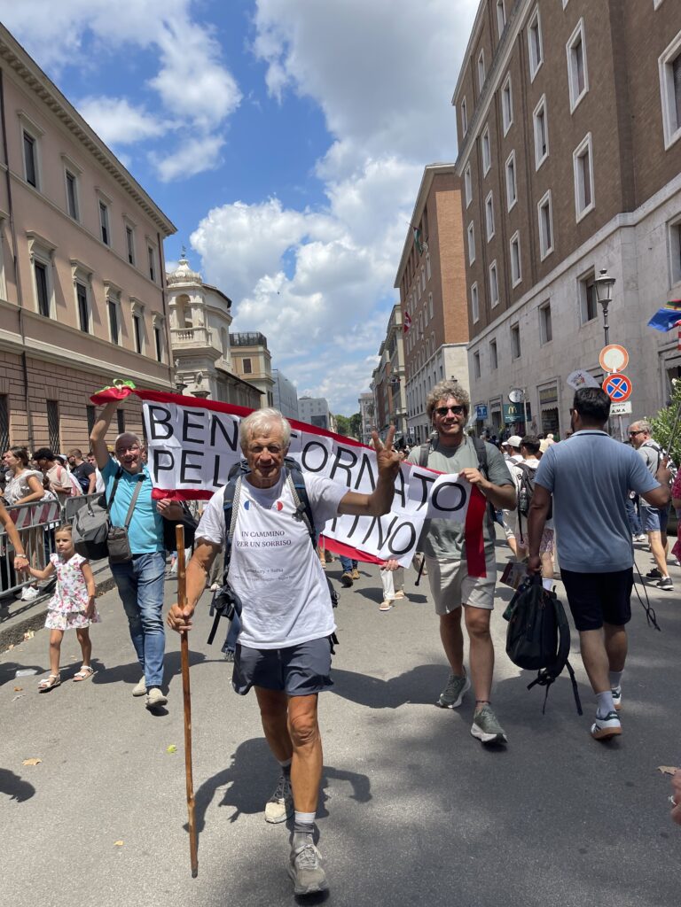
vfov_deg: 69.4
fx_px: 656
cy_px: 454
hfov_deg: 54.9
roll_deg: +0.2
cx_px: 340
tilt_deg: -2.9
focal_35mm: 25
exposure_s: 1/3257
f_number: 1.6
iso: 32
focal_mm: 5.1
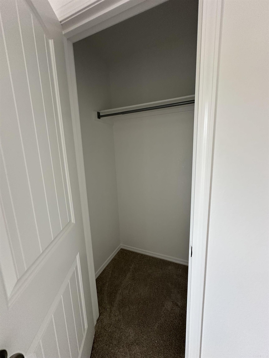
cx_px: 134
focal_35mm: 14
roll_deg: +1.3
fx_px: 145
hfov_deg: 85.7
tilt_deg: -9.7
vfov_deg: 102.1
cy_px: 179
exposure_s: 1/99
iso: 200
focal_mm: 2.22
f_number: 2.2
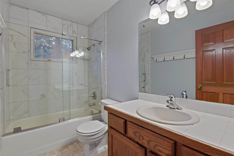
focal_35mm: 16
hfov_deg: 96.8
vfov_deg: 73.7
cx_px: 117
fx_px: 104
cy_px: 78
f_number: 8
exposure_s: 1/2.5
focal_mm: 16
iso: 400
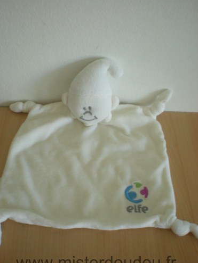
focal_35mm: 40
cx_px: 96
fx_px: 305
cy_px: 135
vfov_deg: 46.8
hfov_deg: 36.0
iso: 200
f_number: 3.1
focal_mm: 6.3
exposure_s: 1/19.6
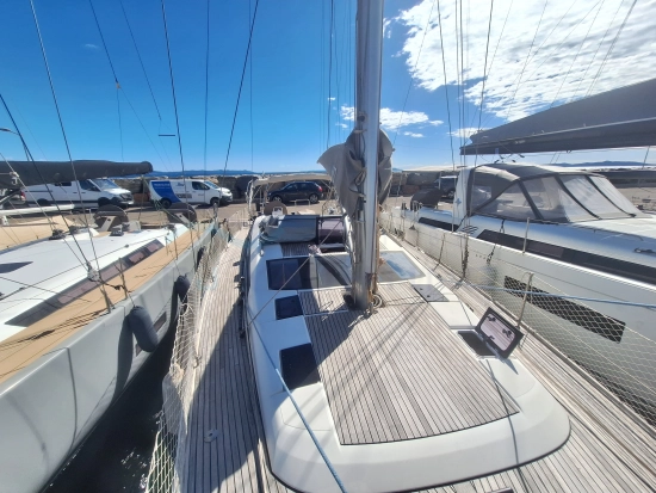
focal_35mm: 13
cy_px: 246
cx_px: 328
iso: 40
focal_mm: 1.74
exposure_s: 1/4878
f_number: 2.2
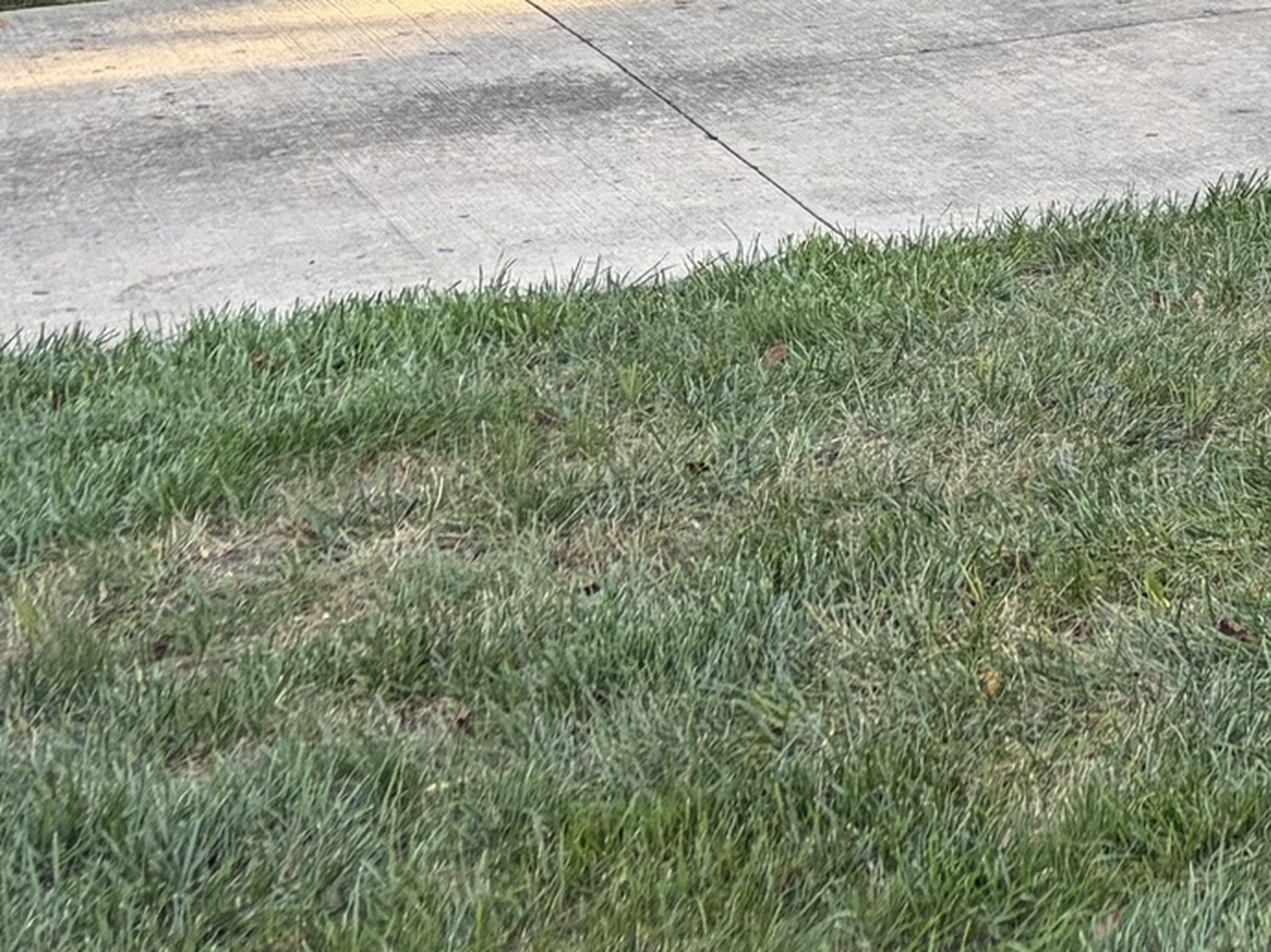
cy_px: -1103
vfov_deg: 11.2
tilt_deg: +4.3
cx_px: 1802
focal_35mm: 116
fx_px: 4257
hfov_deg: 15.8
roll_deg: +0.4
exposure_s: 1/209
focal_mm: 5.96
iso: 80
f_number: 1.6
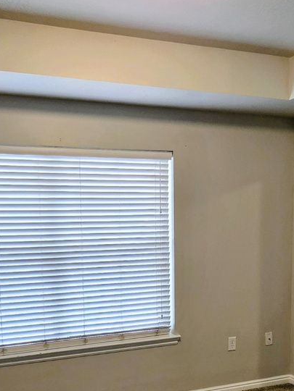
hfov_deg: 38.6
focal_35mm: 37
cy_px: 264
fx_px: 419
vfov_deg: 49.2
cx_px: 136
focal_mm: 2.2
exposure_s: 1/120
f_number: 1.9
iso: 250
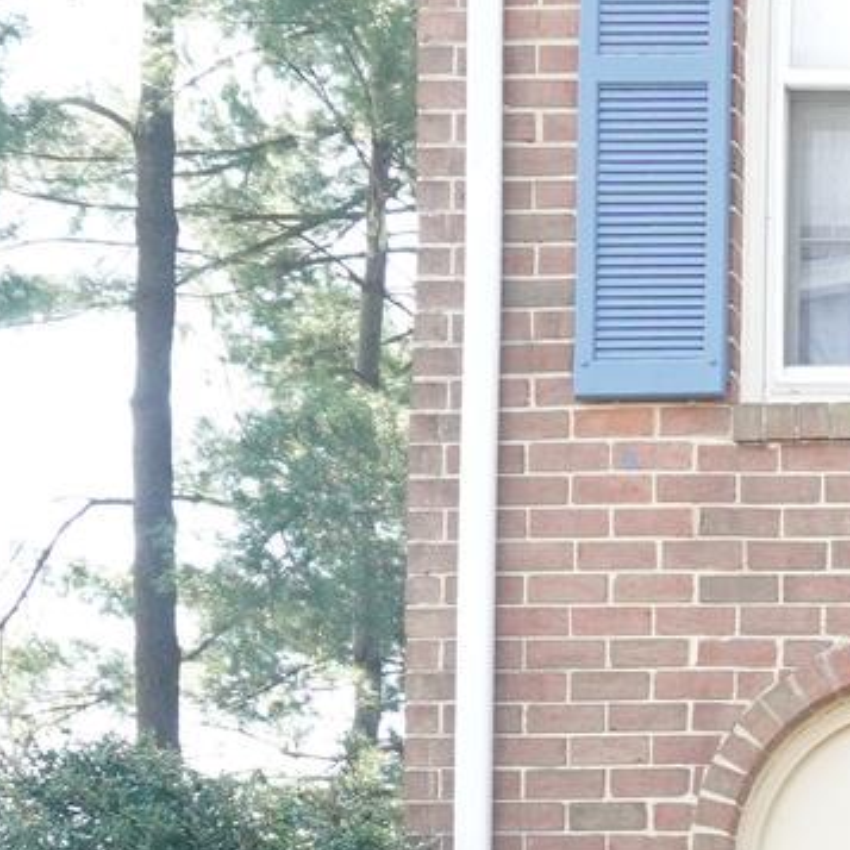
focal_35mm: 117
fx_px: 3250
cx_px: 1724
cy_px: 1042
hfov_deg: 12.9
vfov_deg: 14.4
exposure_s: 1/200
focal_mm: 16
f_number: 7.1
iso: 800
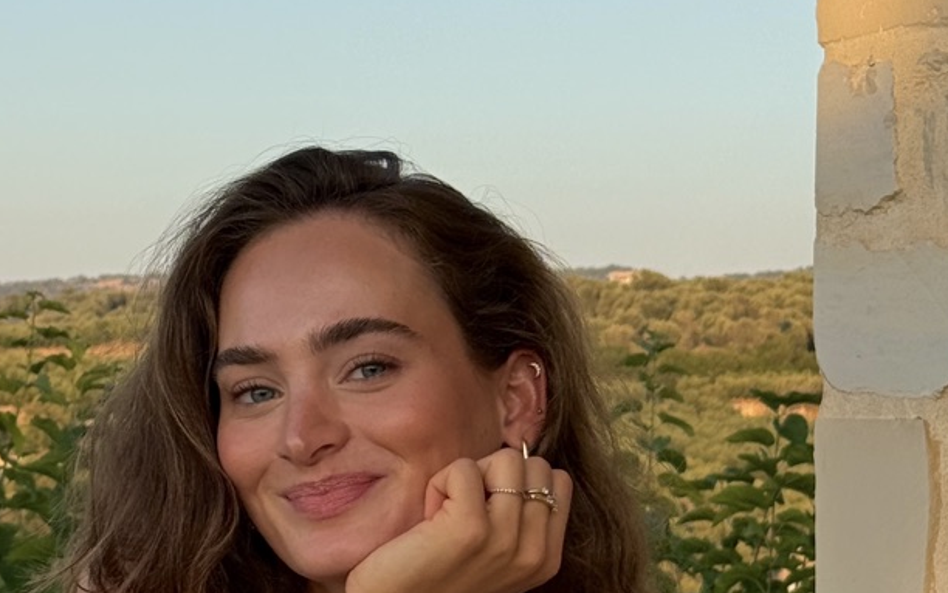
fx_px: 3437
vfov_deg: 9.8
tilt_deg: -1.5
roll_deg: -0.2
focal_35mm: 133
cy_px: 499
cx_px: 359
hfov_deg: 15.7
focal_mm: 6.76
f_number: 1.78
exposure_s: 1/1575
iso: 64
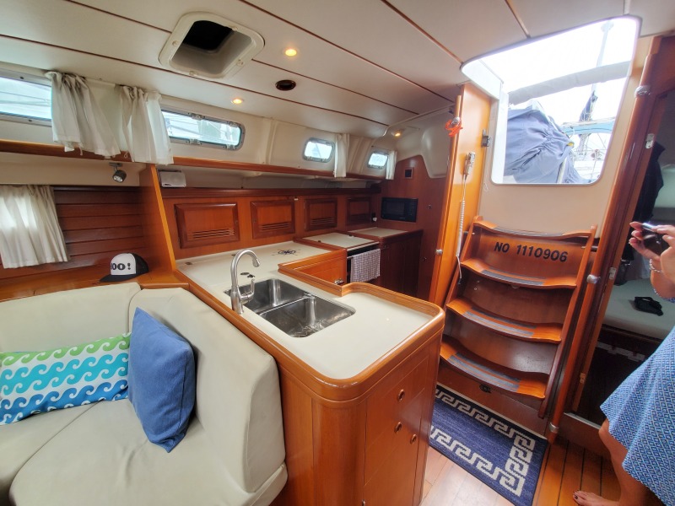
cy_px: 253
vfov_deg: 89.9
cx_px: 338
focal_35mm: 13
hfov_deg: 106.2
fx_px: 253
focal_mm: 1.8
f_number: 2.2
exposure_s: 1/70
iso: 100
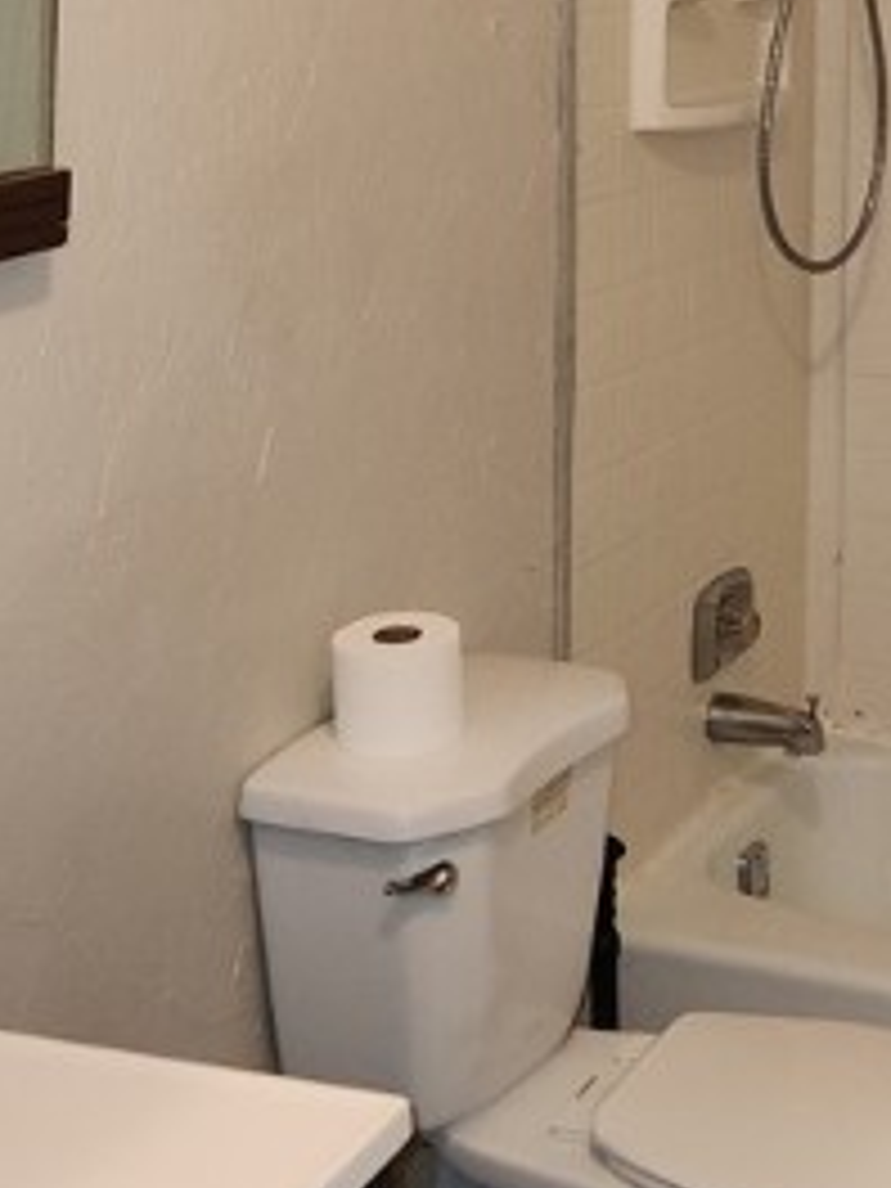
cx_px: 855
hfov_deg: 21.3
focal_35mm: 67
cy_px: 284
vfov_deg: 28.5
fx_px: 2299
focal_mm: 5.4
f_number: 1.8
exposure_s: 1/40
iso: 100
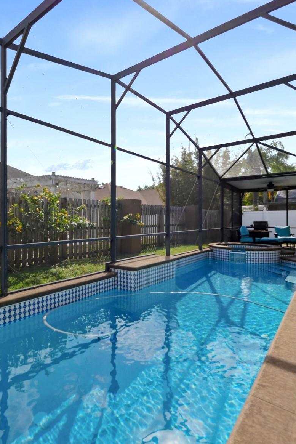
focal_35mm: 20
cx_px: 97
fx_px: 247
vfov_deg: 84.0
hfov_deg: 60.4
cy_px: 219
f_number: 7.1
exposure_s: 1/400
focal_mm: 7
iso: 200
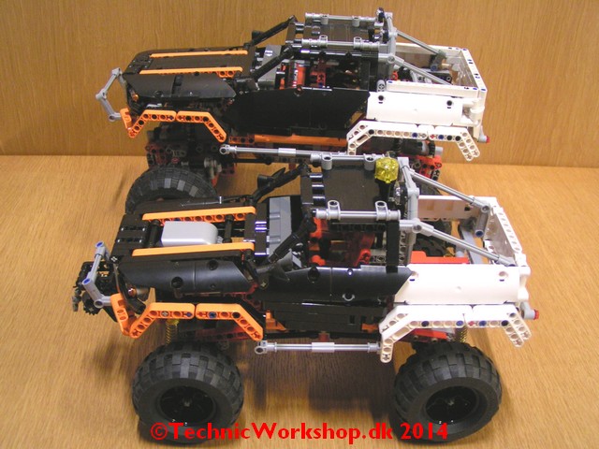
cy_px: 224
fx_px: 658
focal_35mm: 38
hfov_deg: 49.0
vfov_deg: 37.7
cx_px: 300
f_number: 2.8
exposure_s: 1/5
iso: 200
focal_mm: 5.8
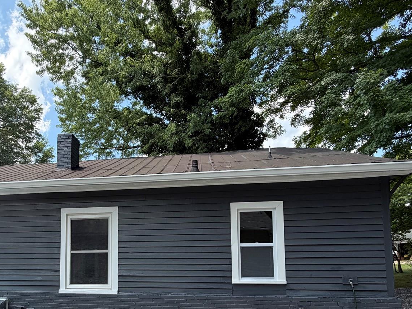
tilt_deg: +3.3
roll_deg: +0.5
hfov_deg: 68.2
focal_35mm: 25
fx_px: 298
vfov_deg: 51.9
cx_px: 151
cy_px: 240
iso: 64
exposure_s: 1/502
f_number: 2.2
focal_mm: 2.22
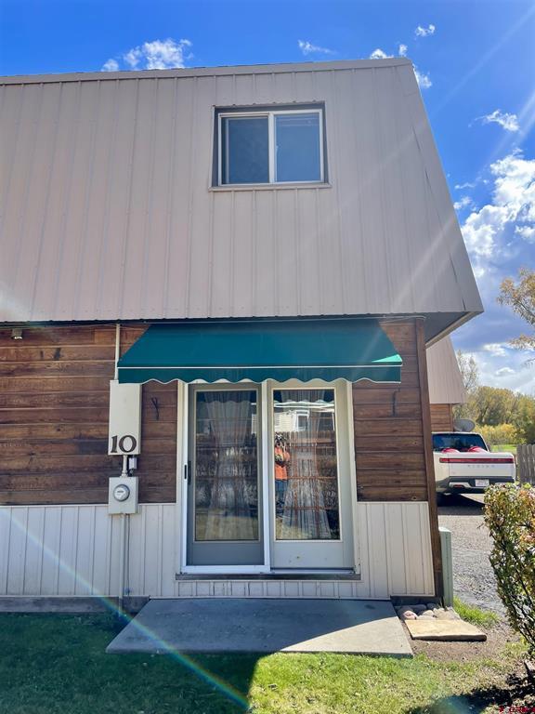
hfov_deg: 53.1
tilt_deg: +8.6
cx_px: 268
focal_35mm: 26
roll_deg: -0.6
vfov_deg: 67.3
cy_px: 357
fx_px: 536
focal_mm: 4.2
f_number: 1.6
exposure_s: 1/1453
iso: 32
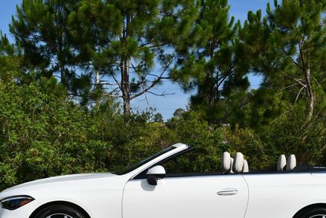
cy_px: 149
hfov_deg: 28.8
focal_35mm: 70
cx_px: 191
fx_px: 634
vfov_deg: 19.4
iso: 100
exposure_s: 1/320
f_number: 9
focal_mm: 24
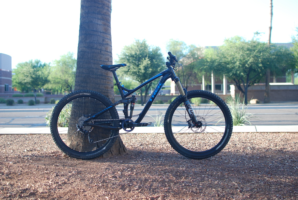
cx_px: 149
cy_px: 100
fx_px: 435
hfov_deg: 37.8
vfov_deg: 25.9
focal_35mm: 52
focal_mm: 35
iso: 100
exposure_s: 1/200
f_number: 2.8
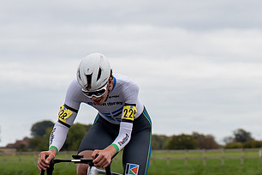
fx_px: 2023
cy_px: 201
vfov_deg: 4.9
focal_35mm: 278
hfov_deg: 7.4
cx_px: 134
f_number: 3.5
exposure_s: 1/1000
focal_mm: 70
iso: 125
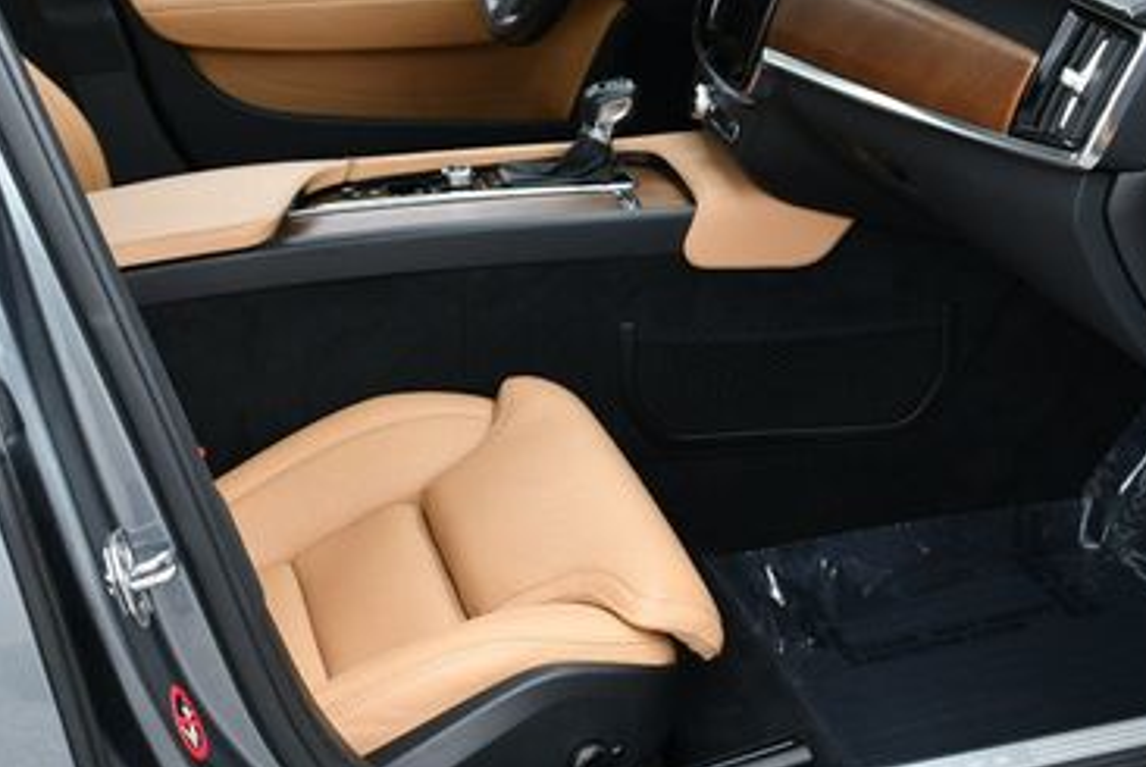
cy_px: 266
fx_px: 2008
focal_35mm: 63
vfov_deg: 21.6
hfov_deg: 31.8
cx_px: 642
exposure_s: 1/250
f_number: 5.6
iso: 200
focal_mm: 18
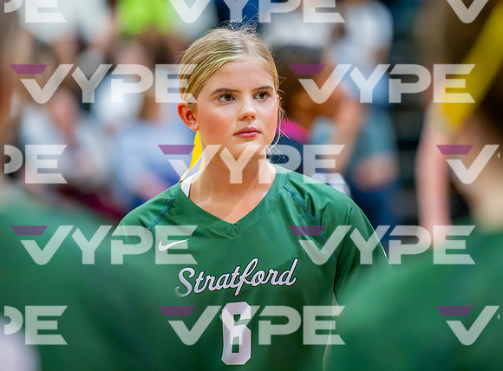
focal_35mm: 257
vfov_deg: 5.7
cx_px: 257
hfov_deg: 7.7
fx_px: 3718
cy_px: 152
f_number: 2.8
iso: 11400
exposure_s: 1/800
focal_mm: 200
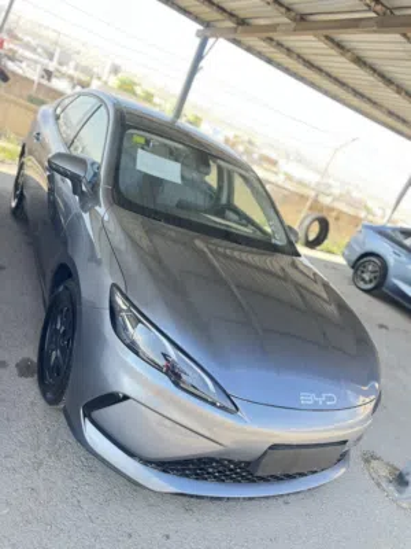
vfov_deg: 67.3
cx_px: 206
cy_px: 274
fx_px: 412
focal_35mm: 26
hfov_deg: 53.1
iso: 50
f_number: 1.6
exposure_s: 1/214
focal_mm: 5.1
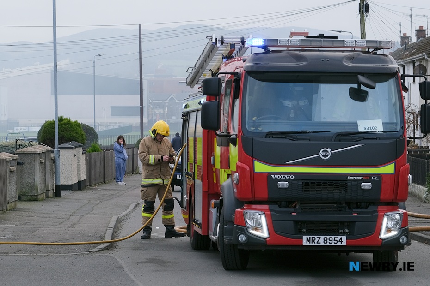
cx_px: 215
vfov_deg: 13.8
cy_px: 143
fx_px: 1182
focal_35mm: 99
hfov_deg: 20.6
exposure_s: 1/750
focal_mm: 66
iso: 400
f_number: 4
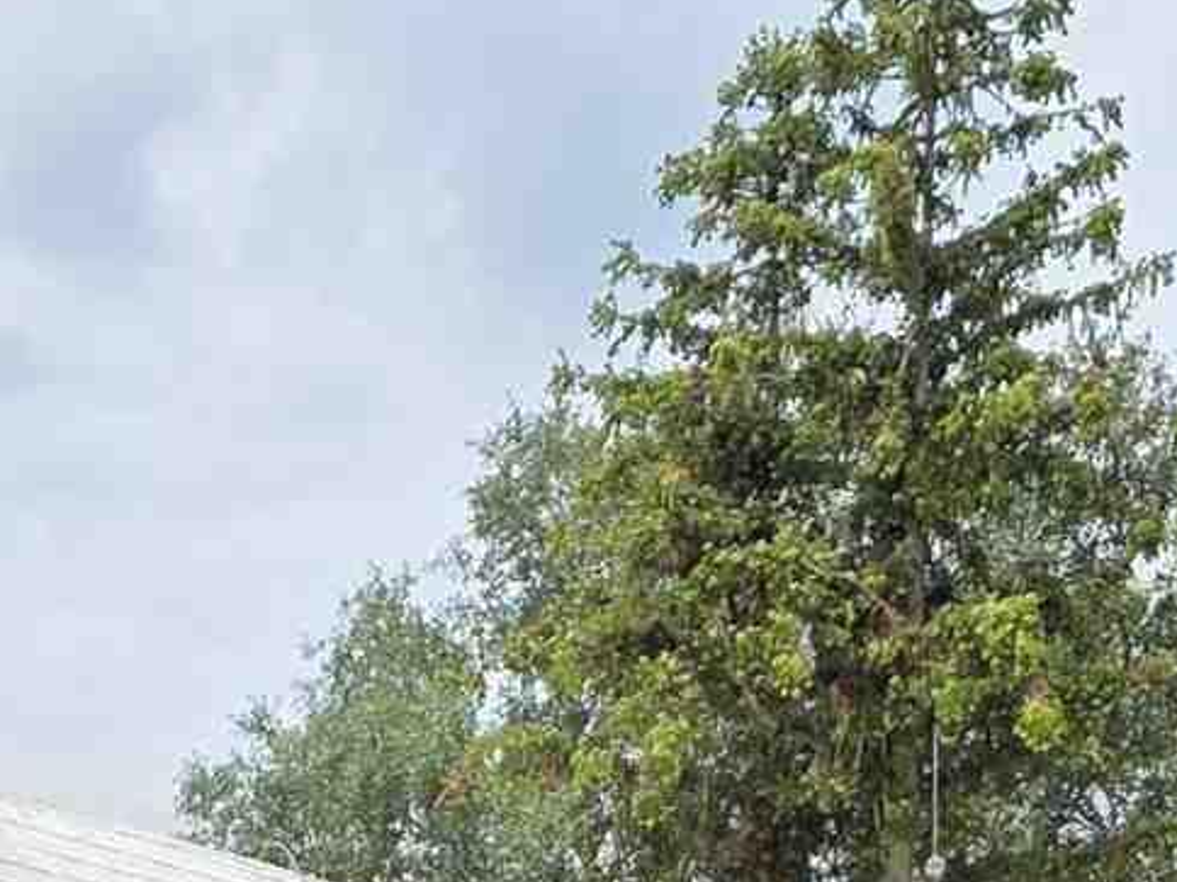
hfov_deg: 13.5
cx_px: 231
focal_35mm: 146
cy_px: 2775
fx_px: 4964
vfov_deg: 8.3
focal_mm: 6.3
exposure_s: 1/6355
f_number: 1.7
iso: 80
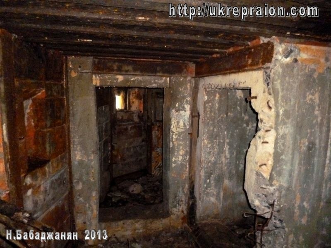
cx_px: 166
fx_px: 229
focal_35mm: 24
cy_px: 124
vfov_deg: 56.8
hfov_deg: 71.6
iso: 1000
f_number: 2.5
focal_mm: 4.3
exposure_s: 1/60
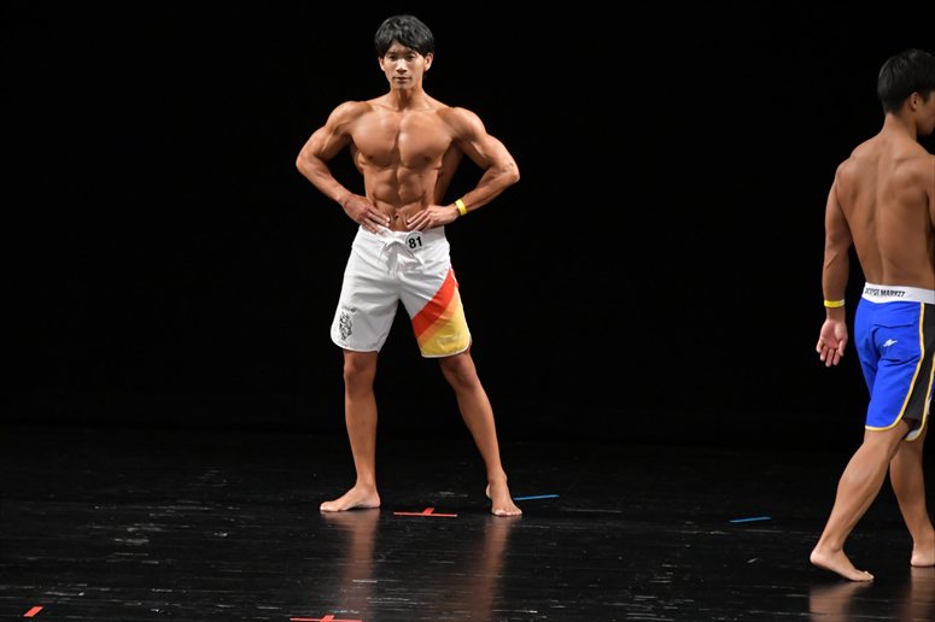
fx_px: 7788
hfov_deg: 6.9
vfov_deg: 4.6
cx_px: 468
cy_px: 311
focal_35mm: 300
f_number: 5.6
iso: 3200
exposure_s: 1/400
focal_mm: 200
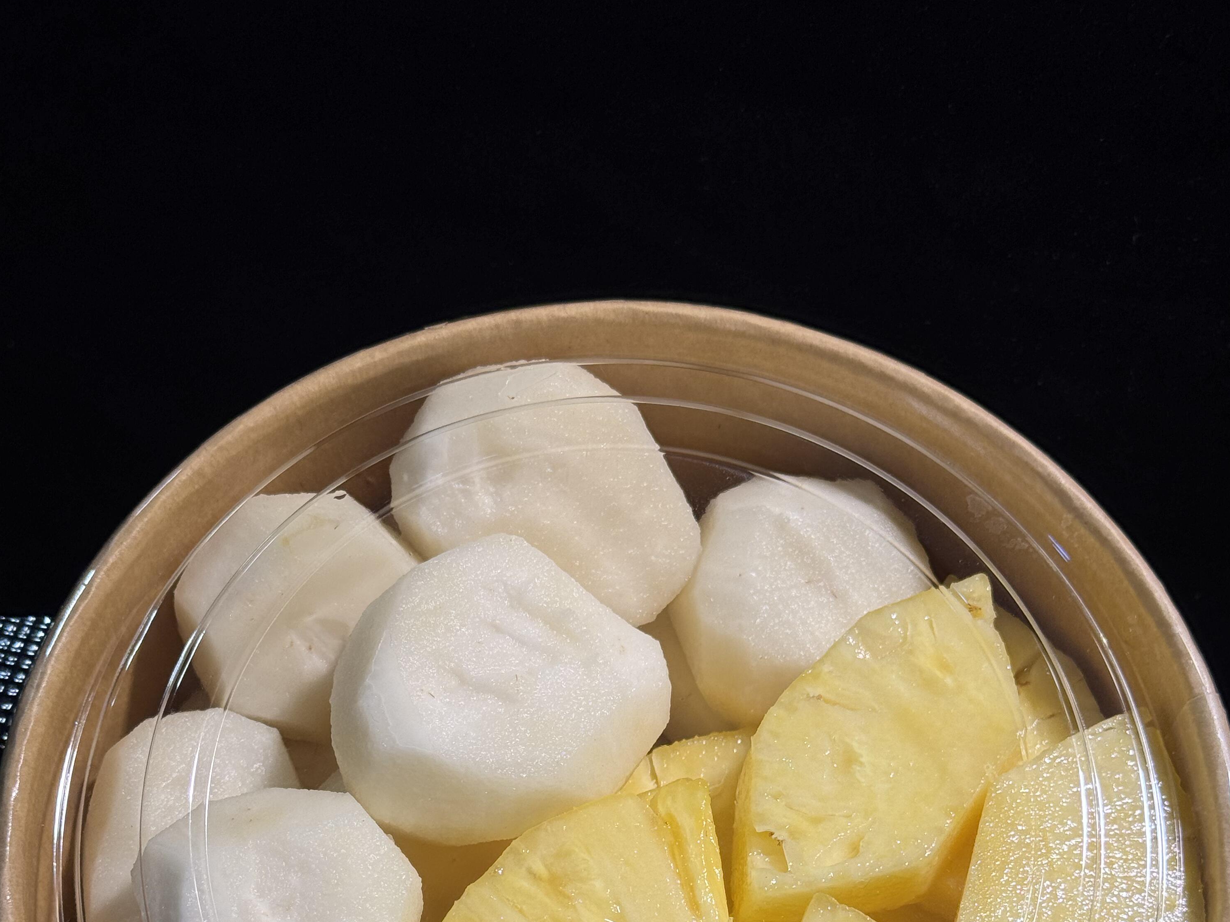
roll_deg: -1.5
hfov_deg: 29.8
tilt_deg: -37.4
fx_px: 2310
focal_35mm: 65
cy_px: 827
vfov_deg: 22.1
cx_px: 623
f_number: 1.78
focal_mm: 6.76
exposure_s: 1/1238
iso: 64
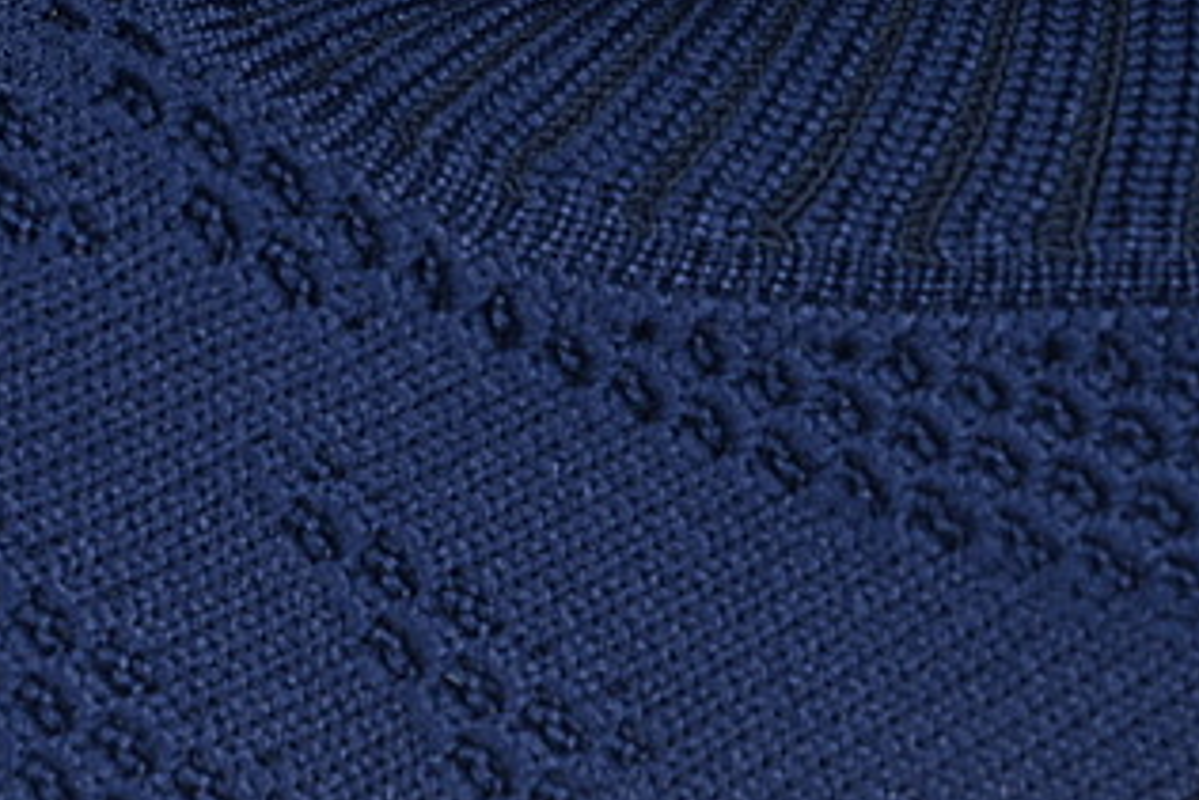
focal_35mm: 256
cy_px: 349
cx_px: 273
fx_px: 8530
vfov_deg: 5.4
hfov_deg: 8.0
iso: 160
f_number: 6.3
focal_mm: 50
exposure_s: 1/60
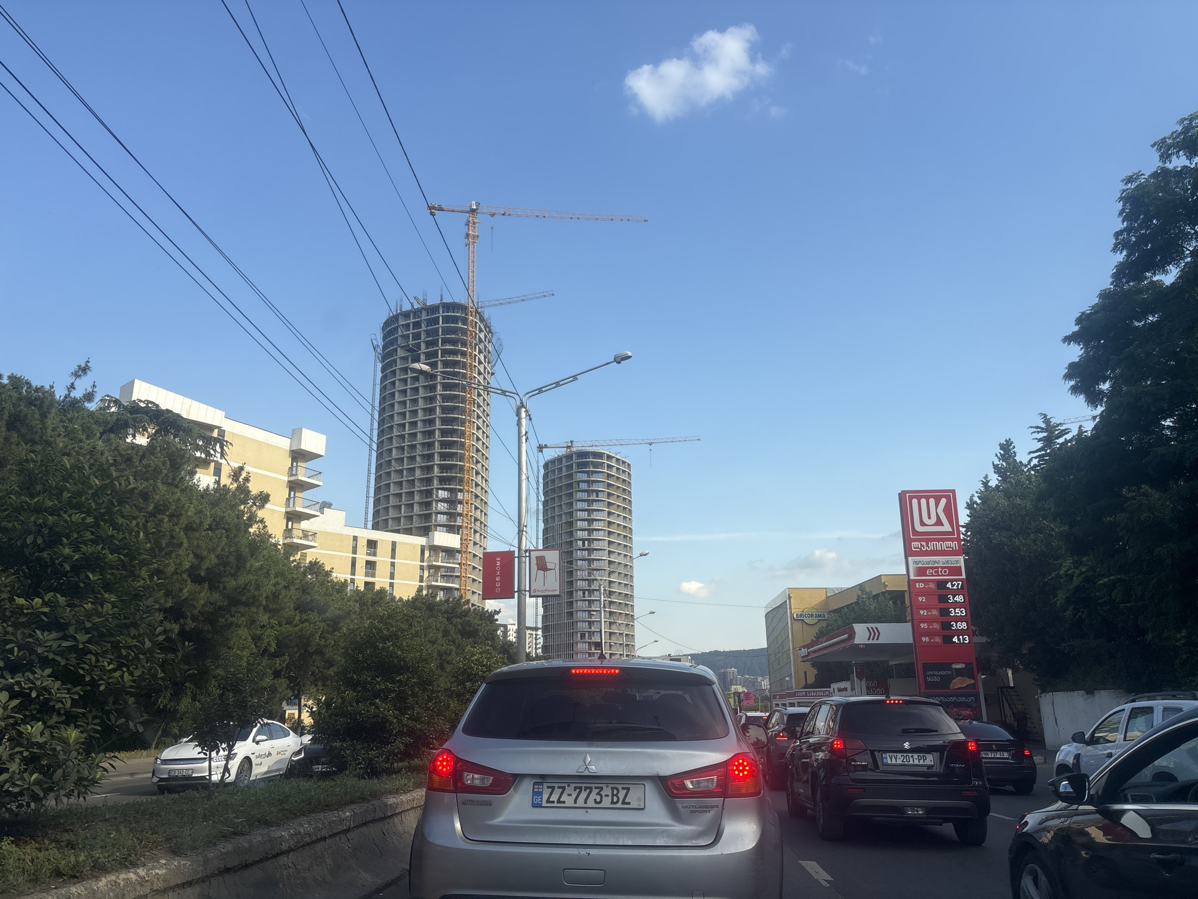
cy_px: 450
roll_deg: +1.3
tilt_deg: +13.4
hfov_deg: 67.3
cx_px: 599
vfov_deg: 53.1
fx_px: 900
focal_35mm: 26
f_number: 1.6
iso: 50
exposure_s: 1/1543
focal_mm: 5.96
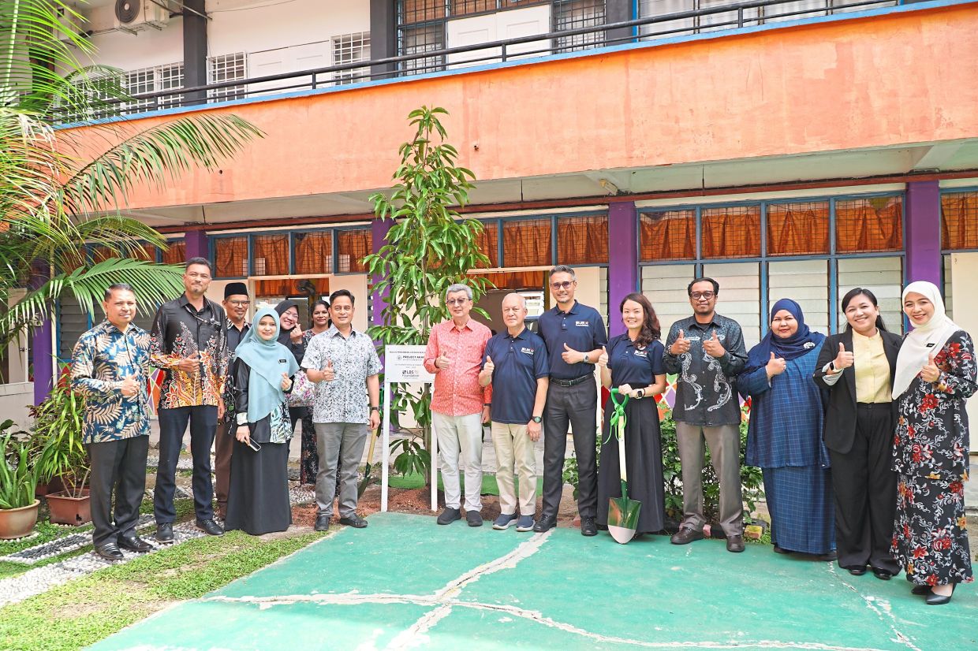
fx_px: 733
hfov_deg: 67.4
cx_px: 489
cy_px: 326
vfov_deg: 47.9
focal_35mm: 27
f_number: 4.5
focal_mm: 18
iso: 100
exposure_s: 1/200
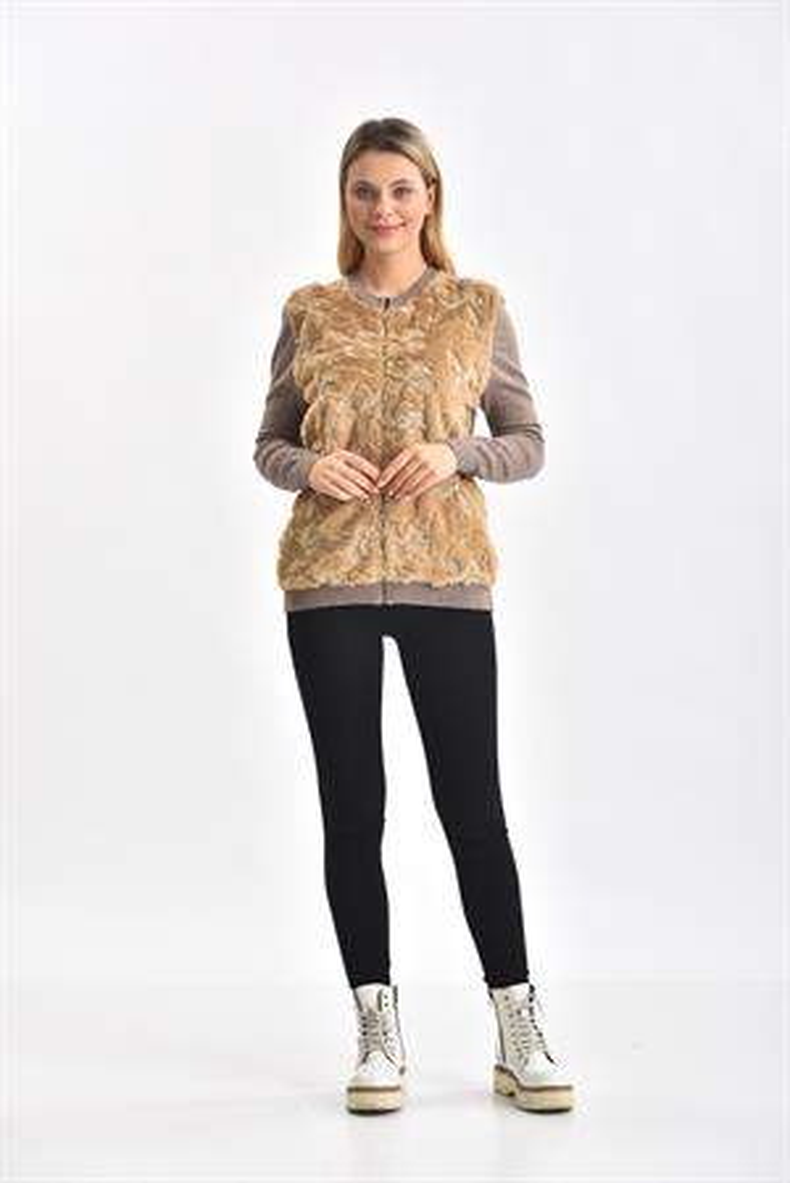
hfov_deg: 17.5
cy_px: 592
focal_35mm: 78
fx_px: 2563
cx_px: 395
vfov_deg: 26.0
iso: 100
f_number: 6.3
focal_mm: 78
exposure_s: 1/160
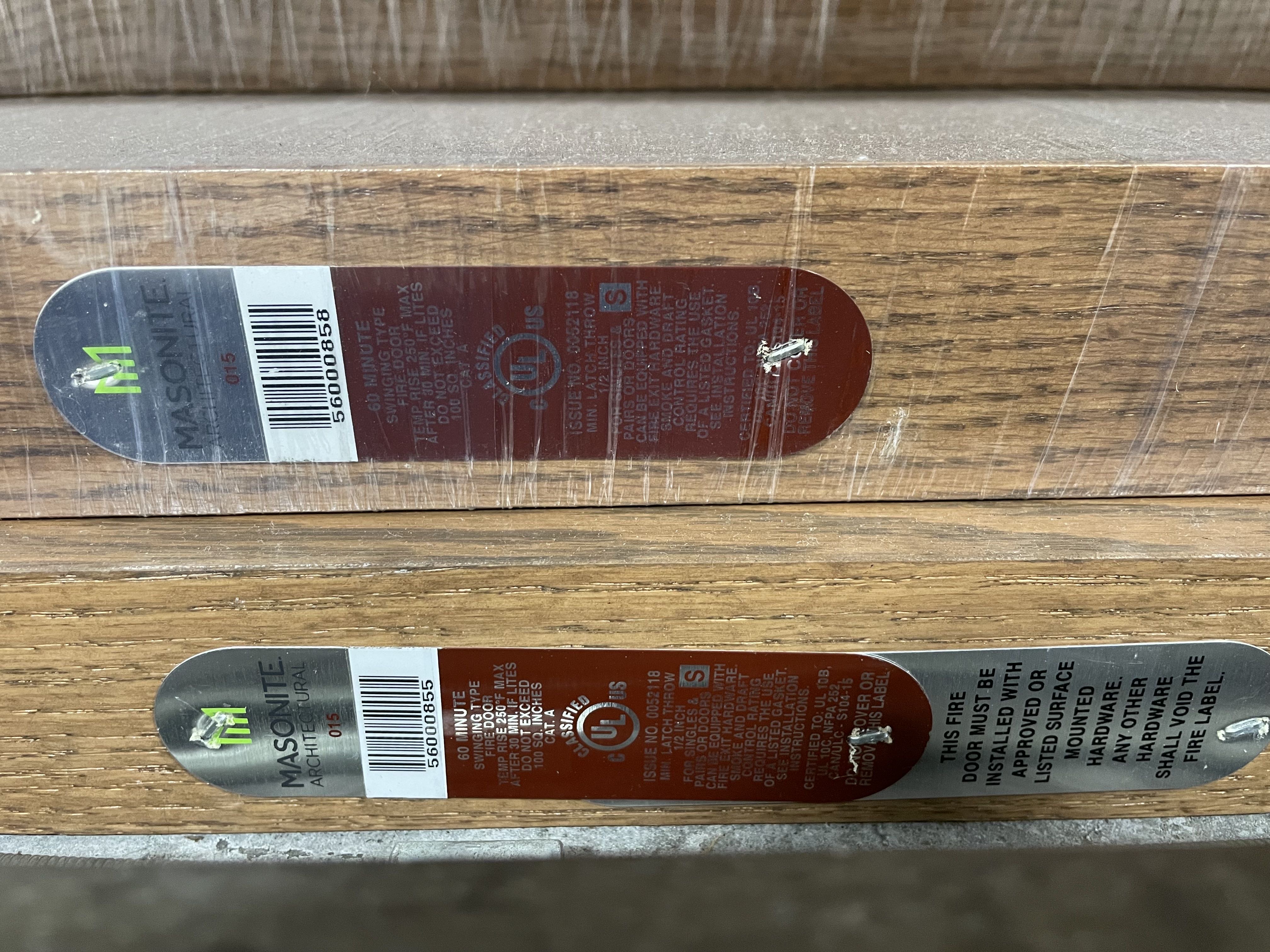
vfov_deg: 53.1
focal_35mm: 26
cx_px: 635
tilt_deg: -25.3
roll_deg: -0.2
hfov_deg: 67.3
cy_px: 476
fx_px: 954
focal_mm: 4.2
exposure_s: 1/40
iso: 400
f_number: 1.6
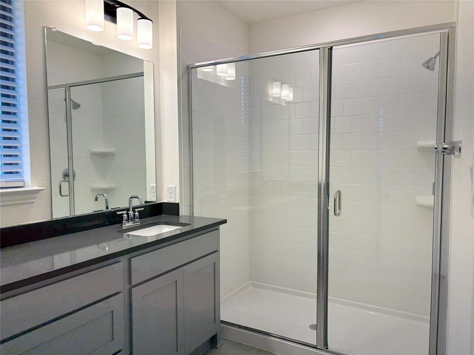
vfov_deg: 53.1
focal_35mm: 26
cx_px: 237
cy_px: 178
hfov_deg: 67.3
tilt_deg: -3.5
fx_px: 356
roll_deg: +0.1
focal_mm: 5.96
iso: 64
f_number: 1.6
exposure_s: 1/127
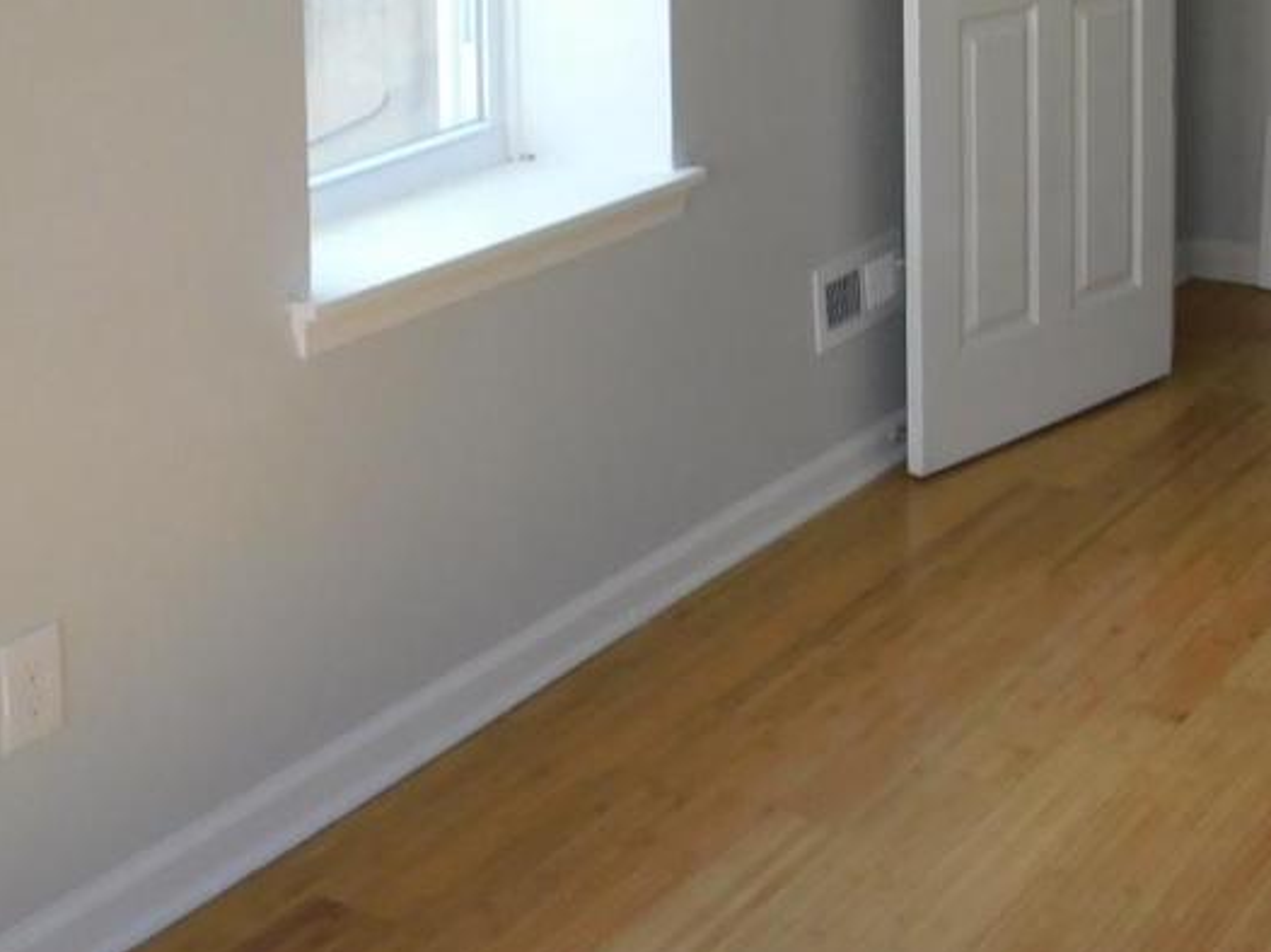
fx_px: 2312
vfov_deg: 21.8
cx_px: 1078
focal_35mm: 63
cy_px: -145
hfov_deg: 29.8
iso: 125
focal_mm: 4
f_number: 3
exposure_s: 1/100
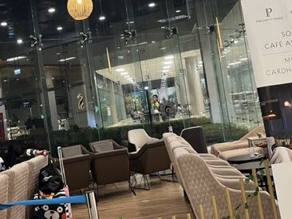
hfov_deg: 35.5
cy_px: 82
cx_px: 131
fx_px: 455
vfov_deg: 26.9
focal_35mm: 54
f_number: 1.6
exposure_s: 1/50
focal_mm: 5.1
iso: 200
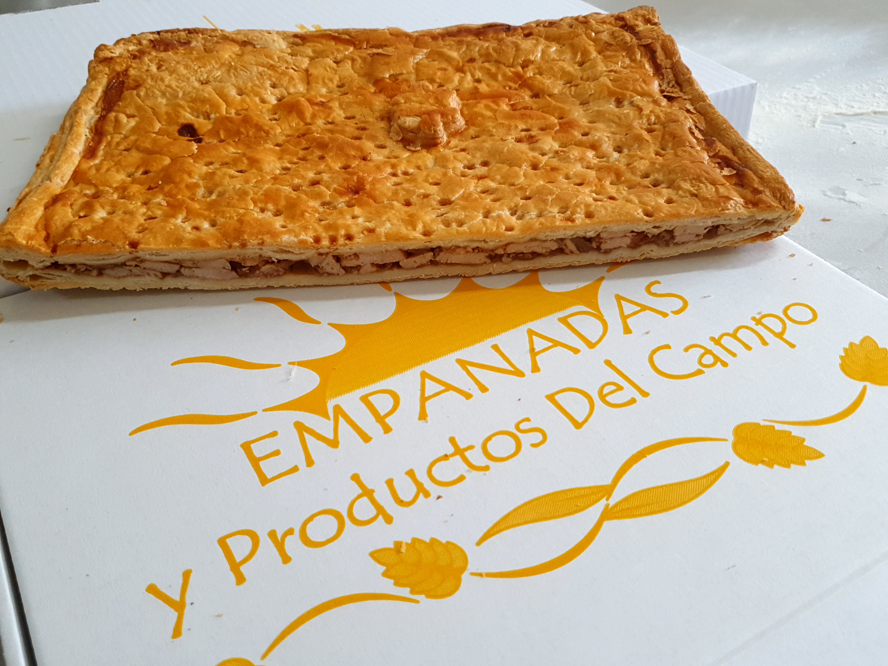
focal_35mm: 26
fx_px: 667
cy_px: 333
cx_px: 444
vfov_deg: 53.1
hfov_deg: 67.3
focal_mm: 4.32
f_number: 1.5
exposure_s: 1/50
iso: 160
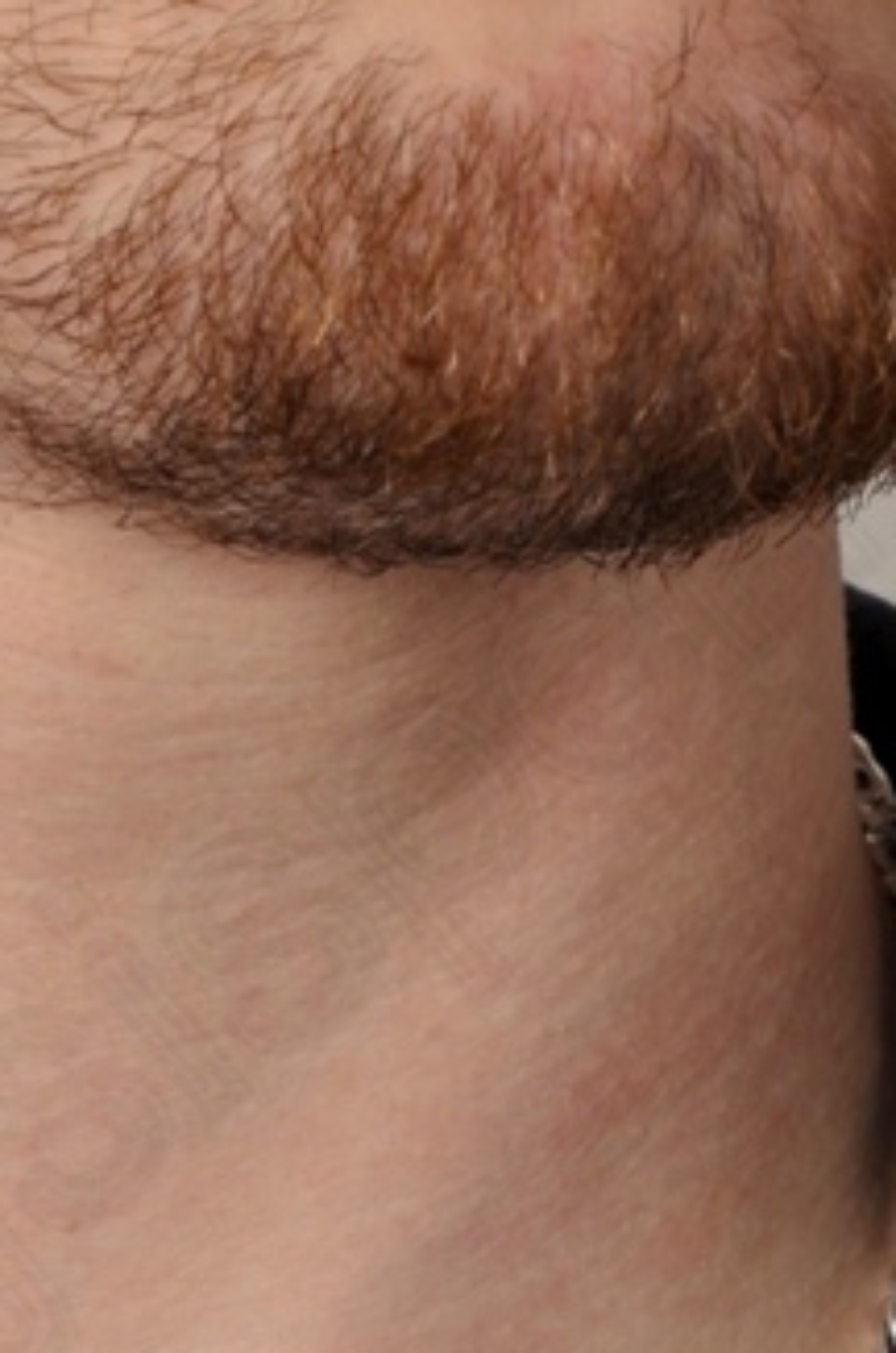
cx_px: 124
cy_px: 1042
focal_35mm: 245
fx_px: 9185
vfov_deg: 8.4
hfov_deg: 5.6
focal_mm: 52
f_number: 11
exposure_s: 1/160
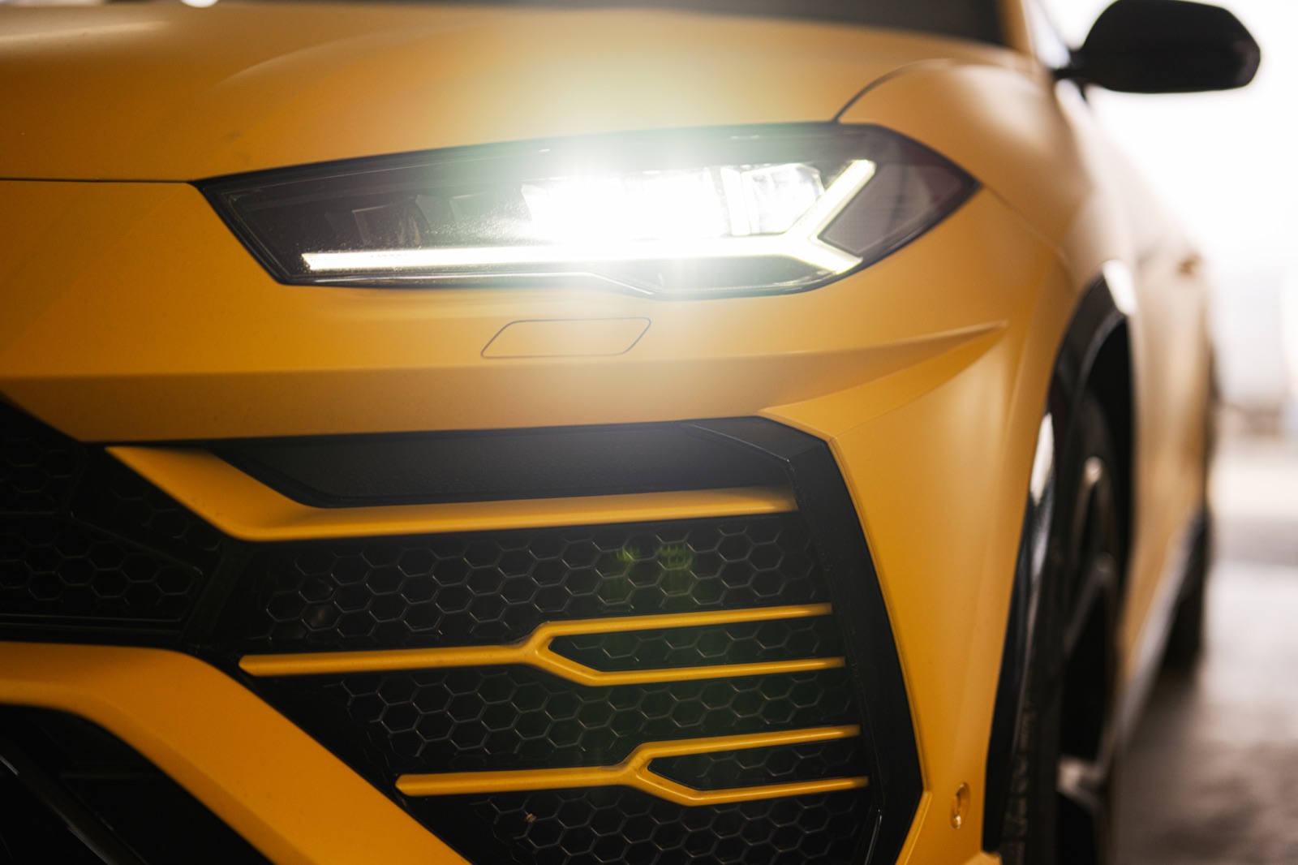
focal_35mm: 50
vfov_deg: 27.0
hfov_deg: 39.6
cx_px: 649
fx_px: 1802
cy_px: 432
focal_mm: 50
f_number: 1.2
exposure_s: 1/2000
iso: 200
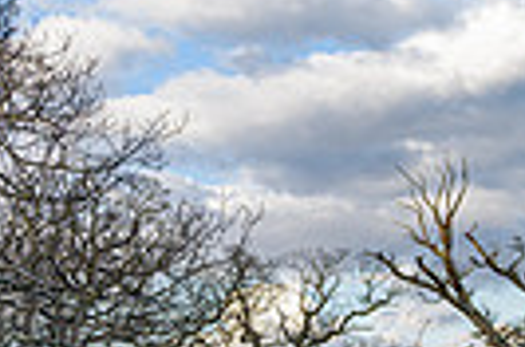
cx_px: 178
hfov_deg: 19.4
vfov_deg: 12.9
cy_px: 258
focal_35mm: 105
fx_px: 1528
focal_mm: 24
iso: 125
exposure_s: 1/160
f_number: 5
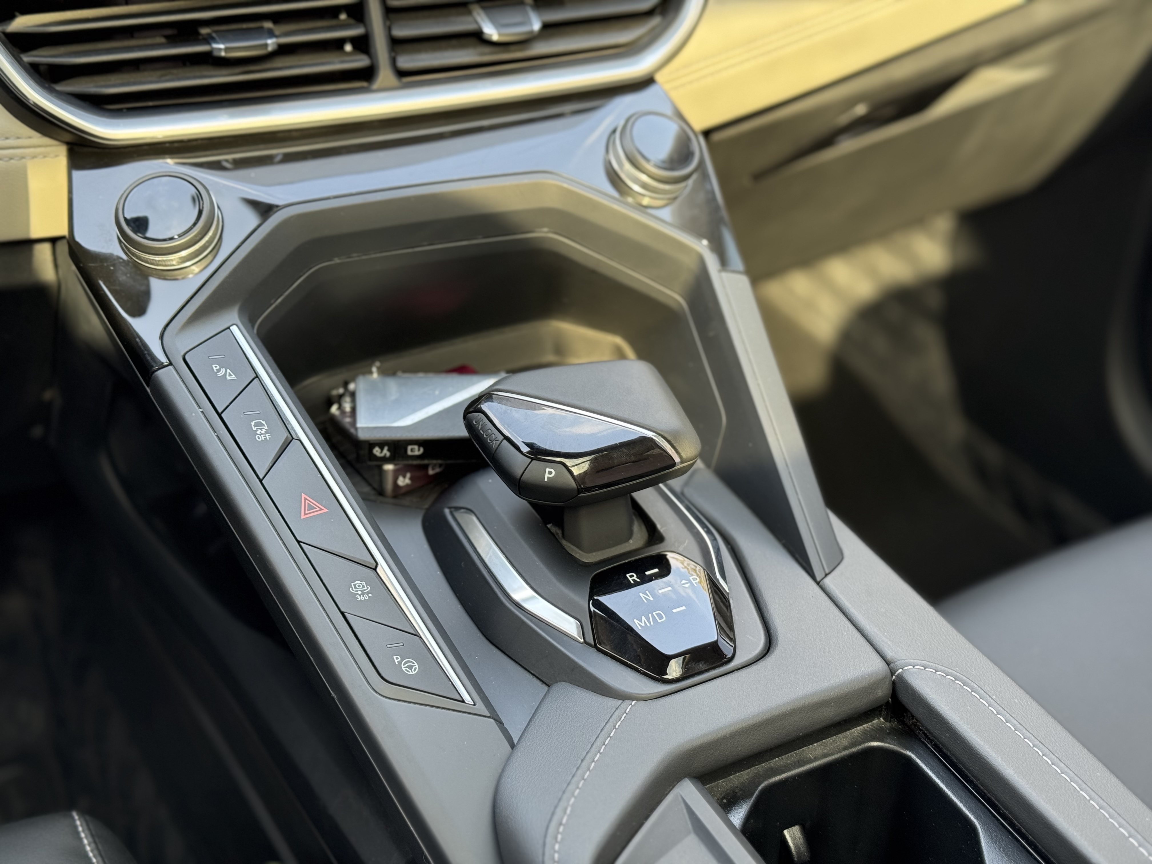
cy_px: 432
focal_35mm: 48
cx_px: 576
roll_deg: -1.7
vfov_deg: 30.3
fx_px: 1597
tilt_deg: -34.8
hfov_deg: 39.7
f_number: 1.78
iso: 100
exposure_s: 1/115
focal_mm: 6.76
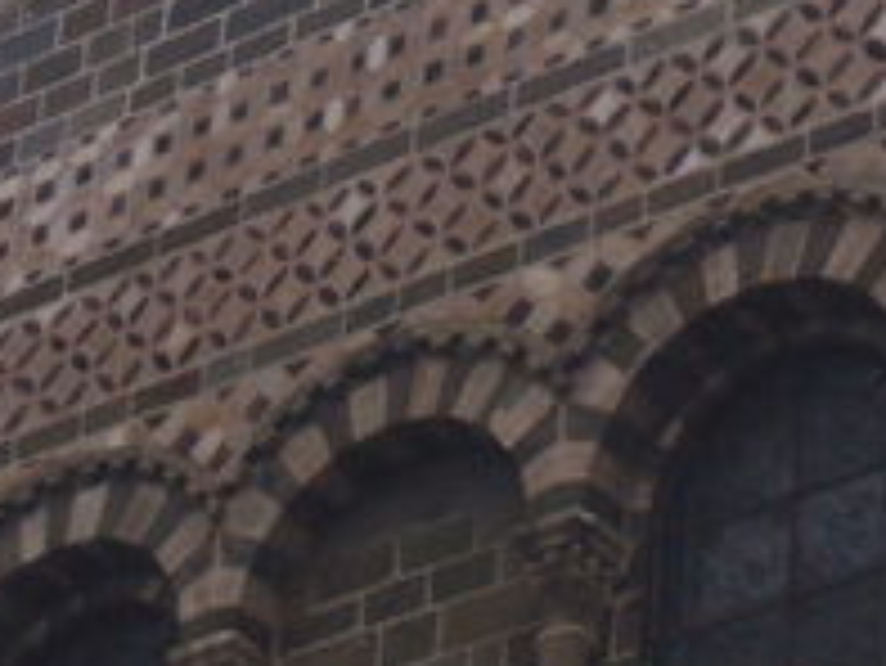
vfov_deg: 6.5
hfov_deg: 8.7
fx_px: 5814
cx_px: 436
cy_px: 144
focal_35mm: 227
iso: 400
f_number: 5.9
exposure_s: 1/60
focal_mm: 18.6
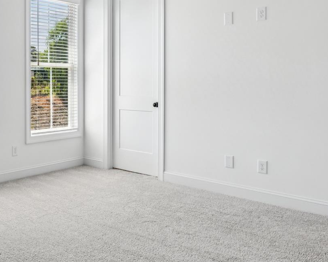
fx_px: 373
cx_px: 42
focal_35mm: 38
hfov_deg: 43.8
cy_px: 82
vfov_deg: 38.2
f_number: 9
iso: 100
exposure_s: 1/25
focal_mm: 16.2
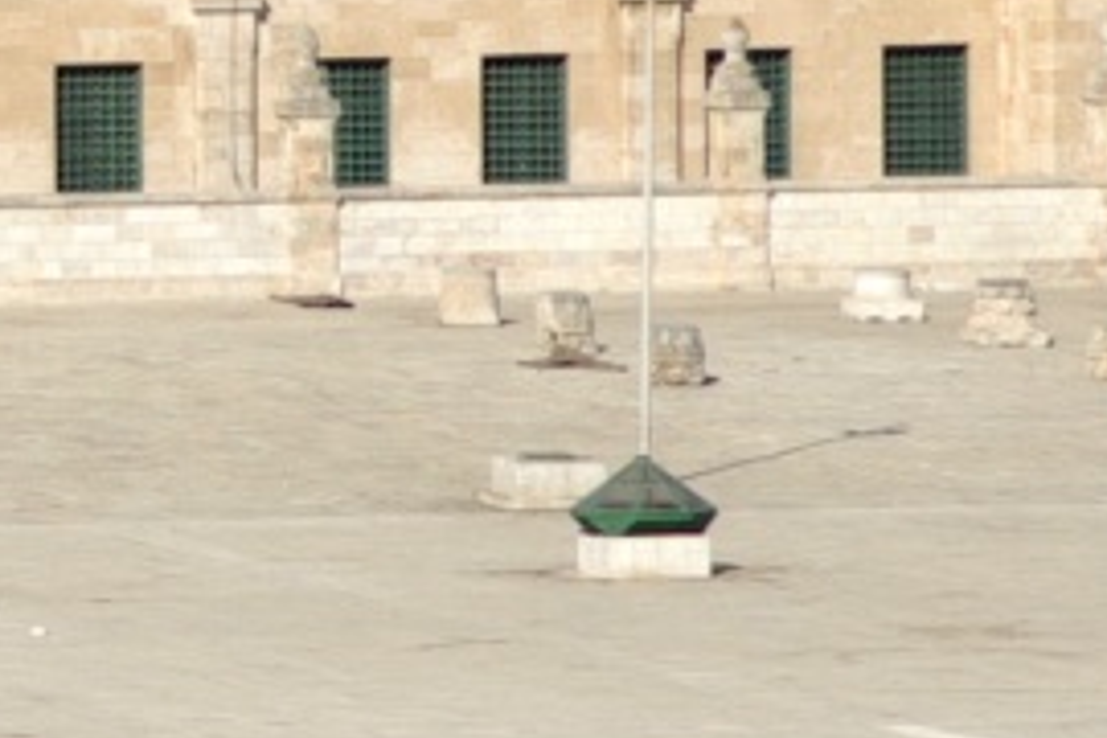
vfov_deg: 1.2
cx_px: -972
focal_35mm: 1128
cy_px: 94
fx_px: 34683
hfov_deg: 1.8
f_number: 8
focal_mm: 128
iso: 100
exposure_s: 1/750
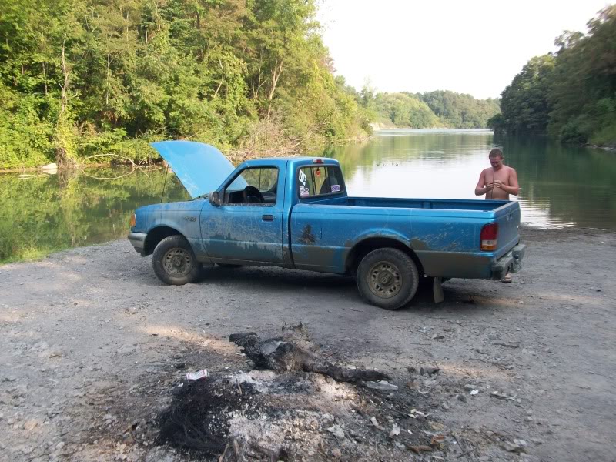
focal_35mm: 34
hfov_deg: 54.0
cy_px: 231
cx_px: 308
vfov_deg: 41.8
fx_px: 605
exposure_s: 1/229
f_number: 2.8
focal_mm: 5.7
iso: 64
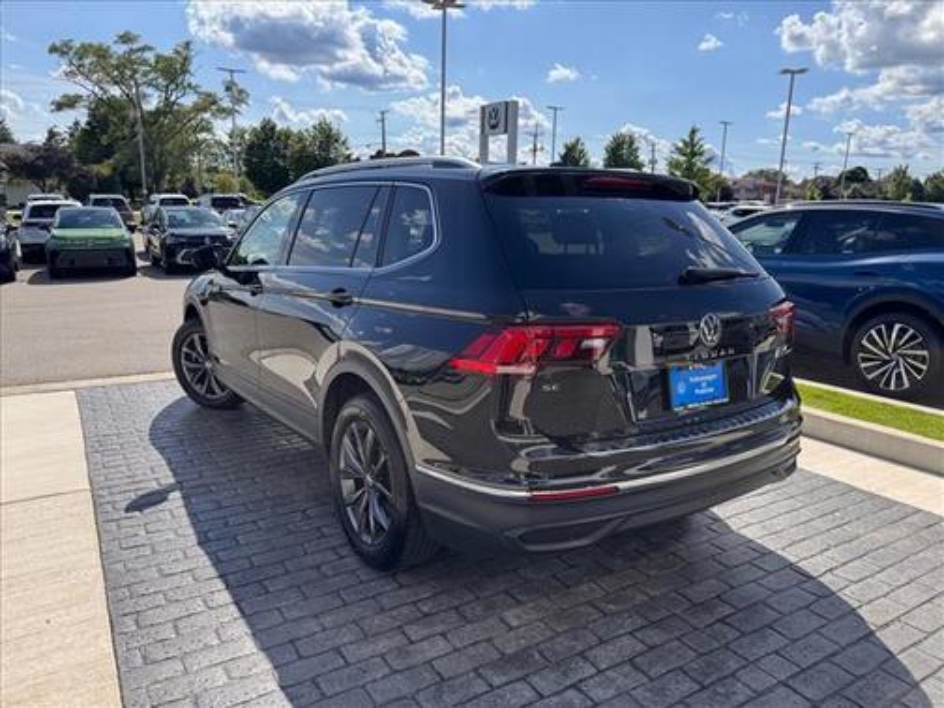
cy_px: 354
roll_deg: -1.4
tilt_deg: -12.5
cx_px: 472
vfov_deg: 56.8
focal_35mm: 24
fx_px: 654
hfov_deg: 71.6
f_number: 1.78
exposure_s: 1/4049
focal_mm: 6.76
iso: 80
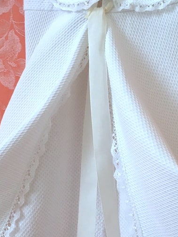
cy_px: 155
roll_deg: -3.3
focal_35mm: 59
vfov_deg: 32.5
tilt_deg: -1.8
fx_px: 405
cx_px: 113
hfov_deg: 24.7
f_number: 2.2
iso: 80
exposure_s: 1/33
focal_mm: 4.15
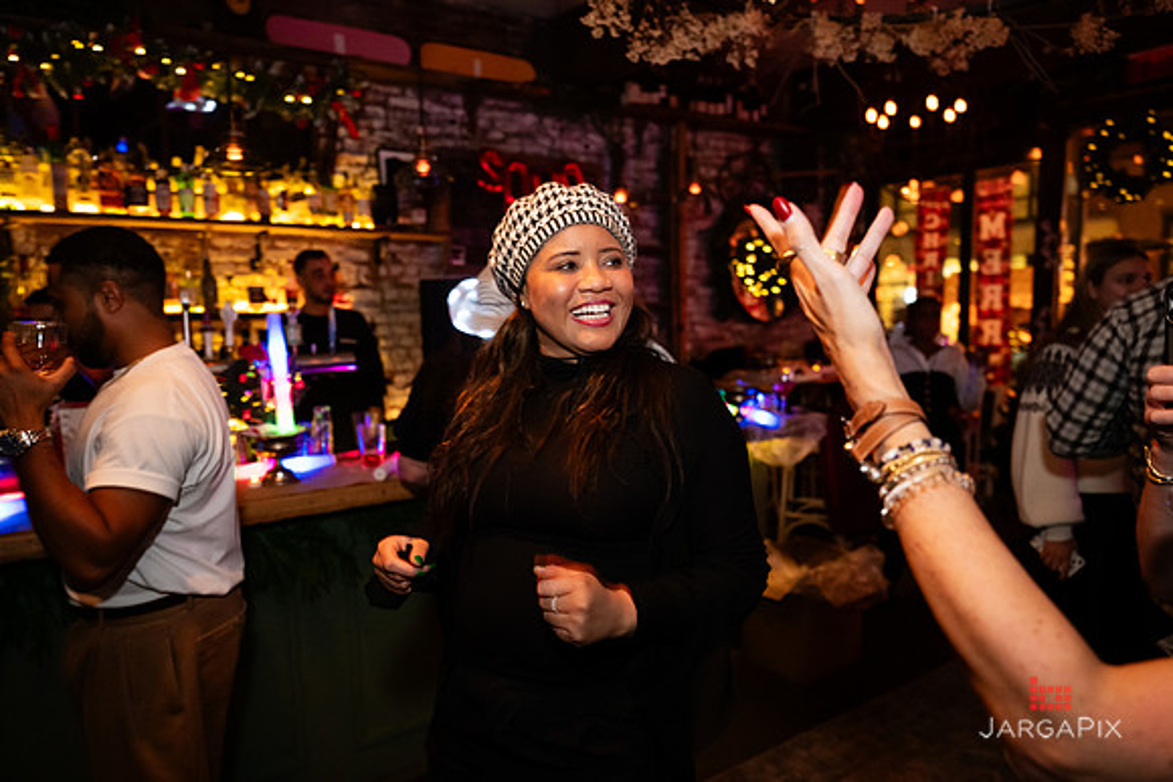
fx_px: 788
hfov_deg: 73.3
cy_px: 391
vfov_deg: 52.8
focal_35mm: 24
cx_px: 586
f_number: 2.8
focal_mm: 24
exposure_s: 1/60
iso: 3200
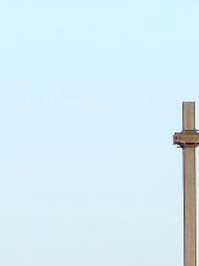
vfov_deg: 4.1
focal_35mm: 481
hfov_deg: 3.0
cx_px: 537
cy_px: 488
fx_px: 3691
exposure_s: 1/200
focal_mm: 15
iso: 160
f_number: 4
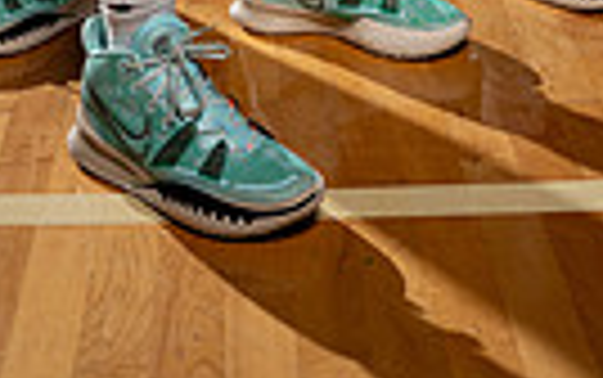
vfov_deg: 11.8
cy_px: -616
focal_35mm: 82
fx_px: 1349
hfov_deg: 25.1
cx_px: 220
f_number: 7.1
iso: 100
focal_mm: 24
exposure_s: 1/250
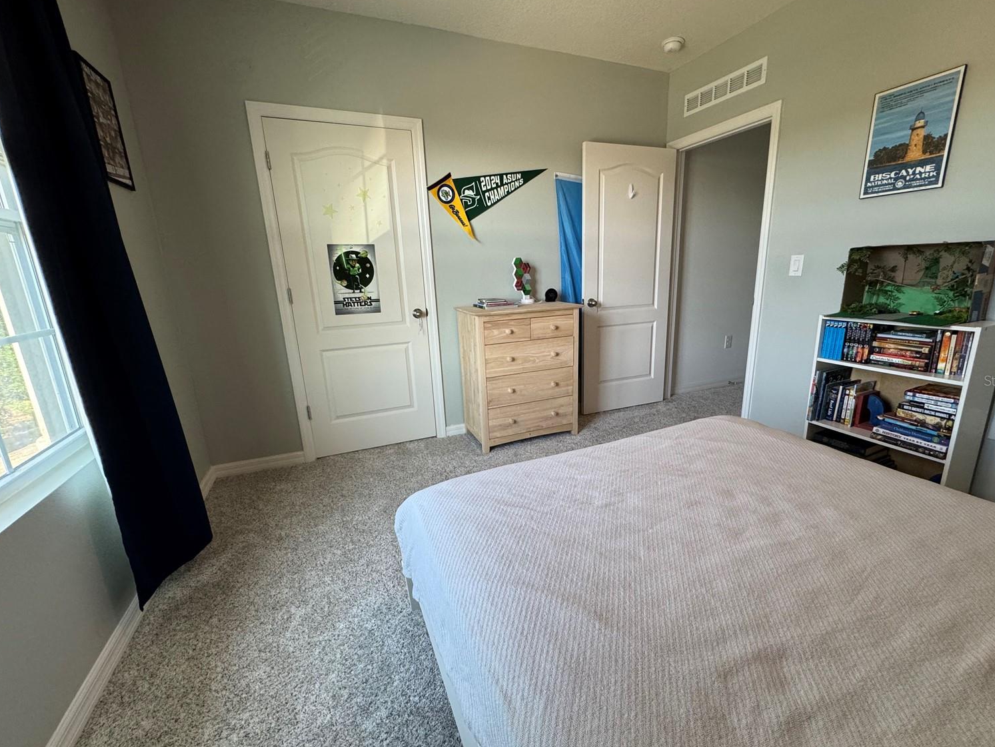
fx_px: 431
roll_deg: +2.0
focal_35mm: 15
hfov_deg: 98.1
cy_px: 380
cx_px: 514
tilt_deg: -14.8
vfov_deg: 81.7
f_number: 2.2
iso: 250
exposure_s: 1/120
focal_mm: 2.22
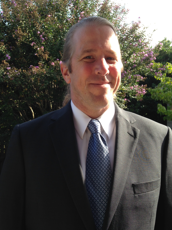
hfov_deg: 41.8
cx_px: 85
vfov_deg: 54.0
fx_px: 225
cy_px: 116
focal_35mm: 34
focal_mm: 4.12
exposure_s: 1/293
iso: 50
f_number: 2.4
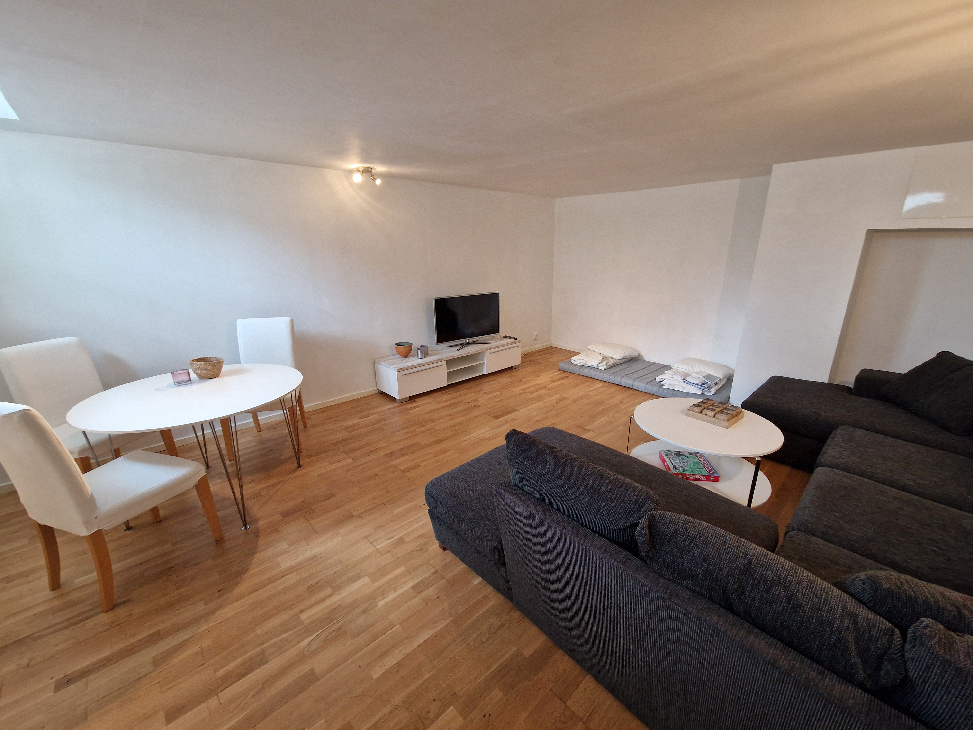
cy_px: 365
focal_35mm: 13
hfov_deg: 106.2
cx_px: 486
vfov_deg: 89.9
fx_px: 365
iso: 320
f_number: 2.2
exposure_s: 1/50
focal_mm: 2.2
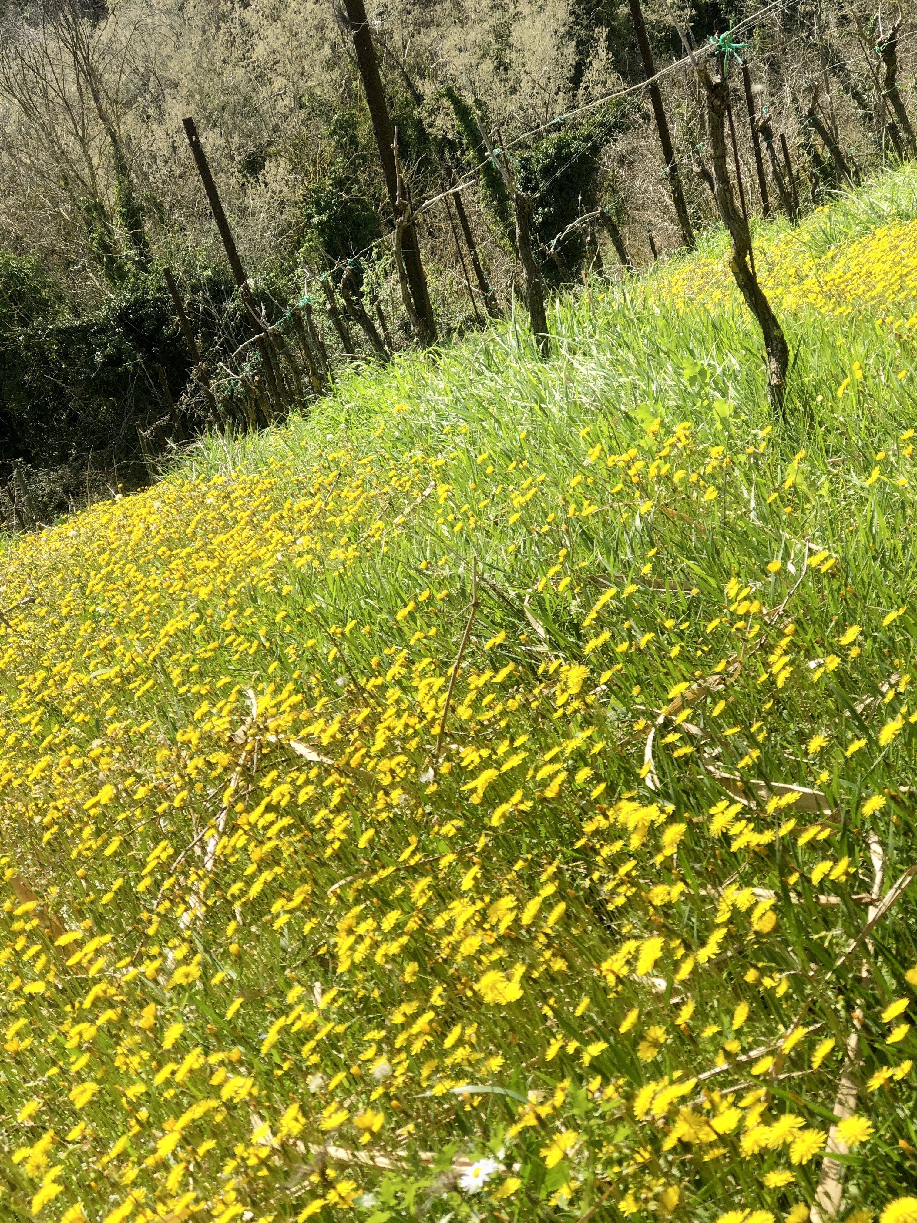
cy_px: 612
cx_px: 458
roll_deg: +17.2
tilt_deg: -23.4
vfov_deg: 33.8
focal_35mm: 57
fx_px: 2013
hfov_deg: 25.7
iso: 20
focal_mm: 6.6
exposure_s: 1/540
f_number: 2.8
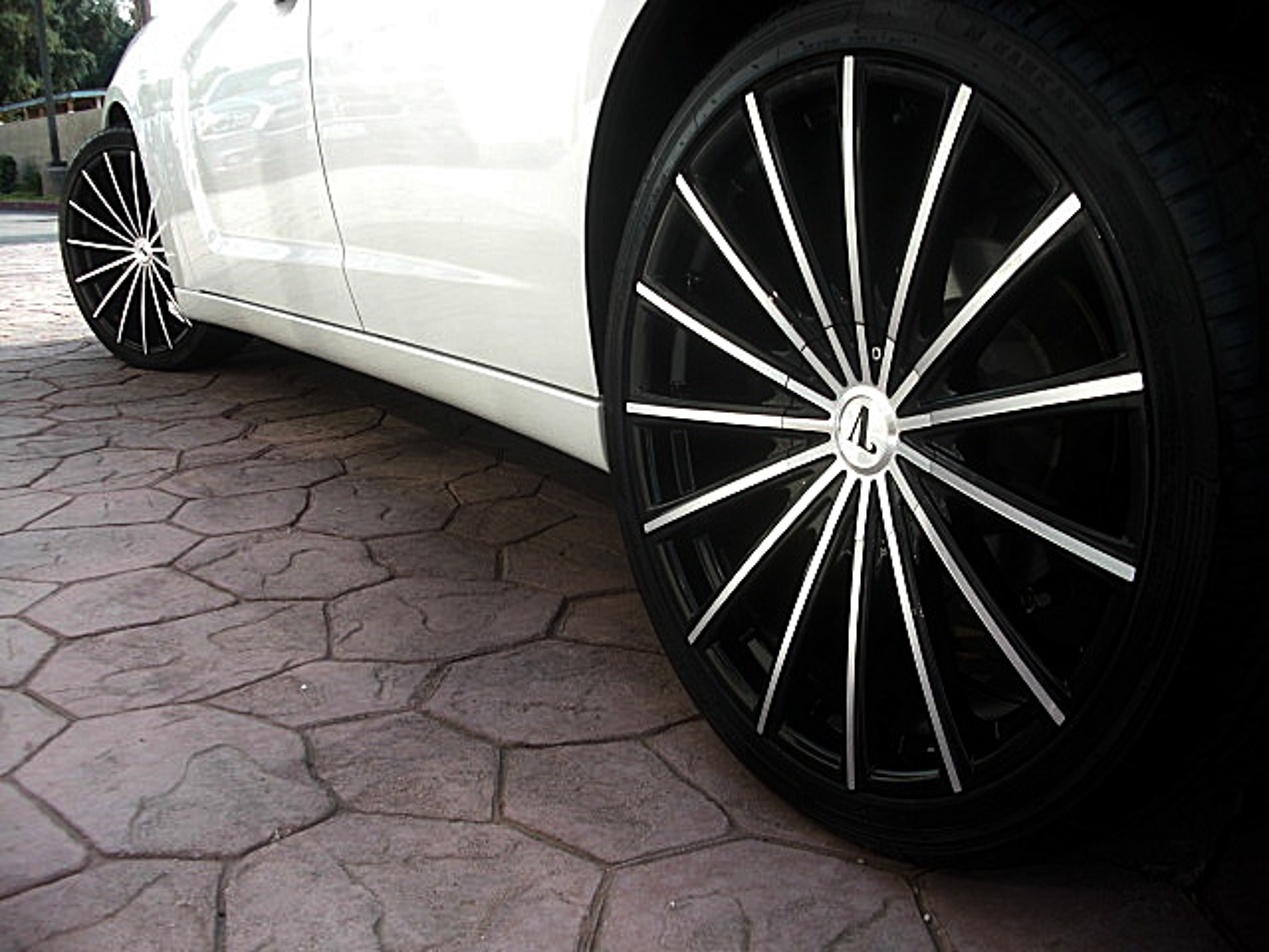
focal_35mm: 36
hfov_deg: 51.4
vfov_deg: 39.7
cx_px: 634
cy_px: 476
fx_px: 1320
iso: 50
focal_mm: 6.3
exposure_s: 1/160
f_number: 2.8
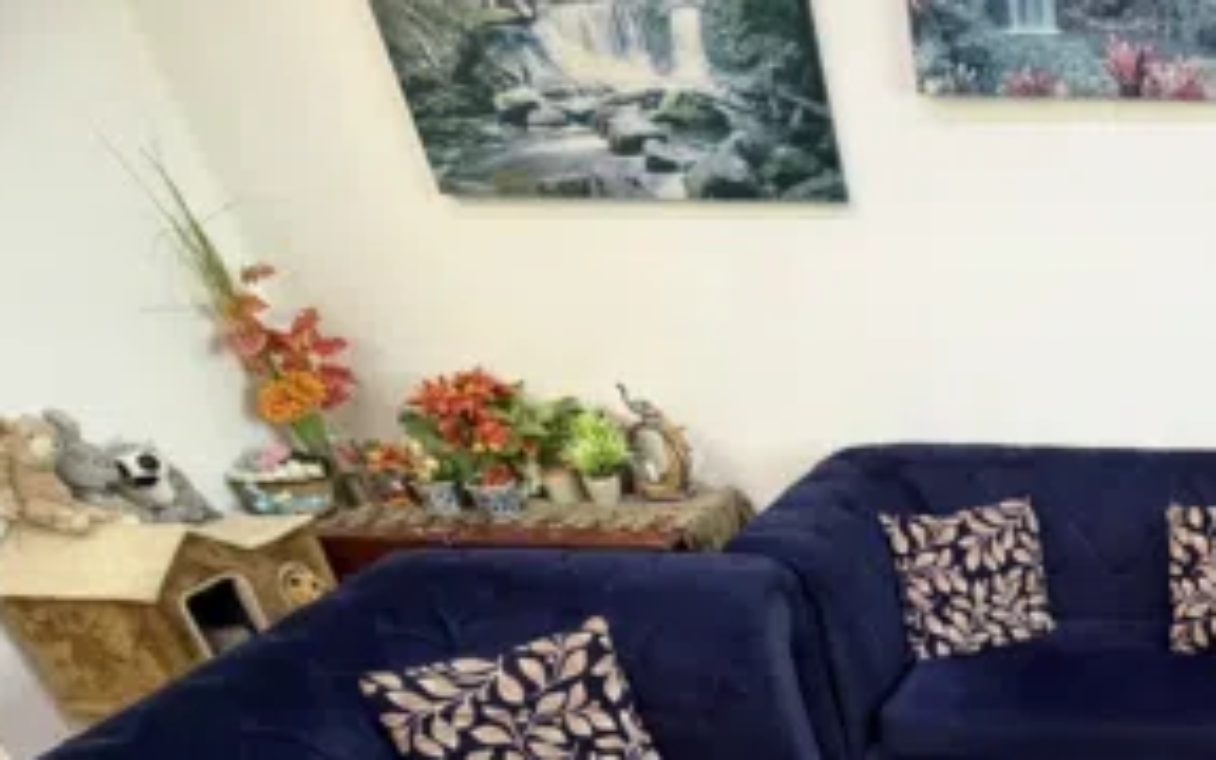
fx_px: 1094
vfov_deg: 32.6
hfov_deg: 46.4
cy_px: 878
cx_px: 1271
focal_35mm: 33
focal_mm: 2.22
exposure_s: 1/50
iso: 320
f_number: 2.2
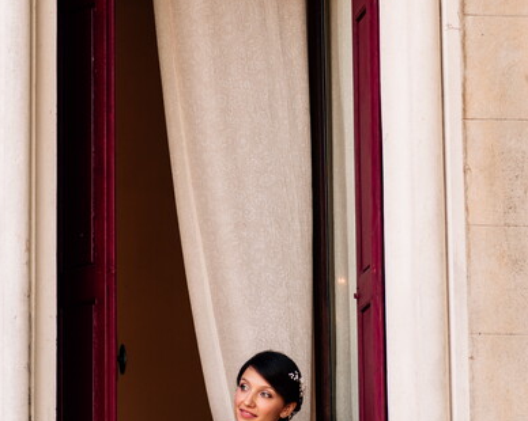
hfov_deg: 10.6
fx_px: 2843
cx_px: 233
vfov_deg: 8.5
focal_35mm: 182
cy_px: 212
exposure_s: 1/400
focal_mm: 85
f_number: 2.2
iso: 200
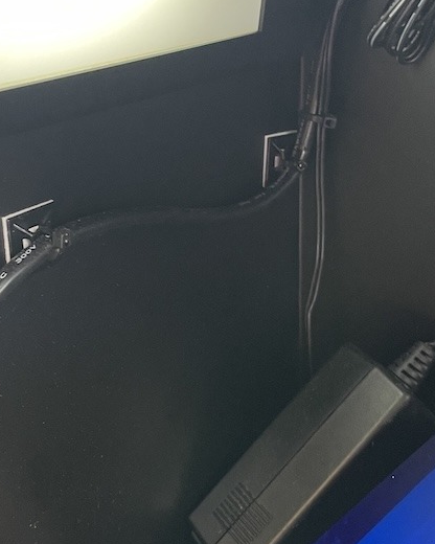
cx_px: 164
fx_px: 1046
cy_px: 240
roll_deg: +3.4
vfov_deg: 29.1
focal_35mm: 65
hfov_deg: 23.4
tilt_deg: -17.4
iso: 160
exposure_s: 1/50
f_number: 1.6
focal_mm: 4.2
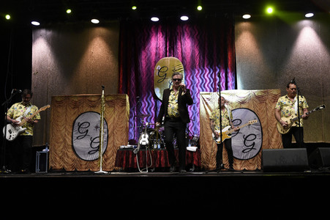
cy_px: 110
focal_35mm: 29
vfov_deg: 44.9
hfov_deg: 63.7
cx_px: 165
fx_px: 266
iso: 1600
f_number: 3.5
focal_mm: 29
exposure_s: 1/200
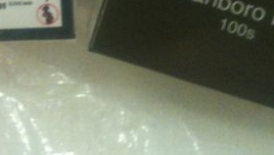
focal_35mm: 136
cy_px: -178
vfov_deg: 8.4
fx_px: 989
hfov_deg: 15.4
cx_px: -23
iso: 125
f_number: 2.8
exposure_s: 1/15
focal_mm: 3.85
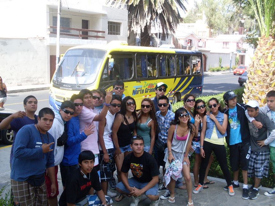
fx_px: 302
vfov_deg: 37.7
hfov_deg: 49.0
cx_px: 138
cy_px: 103
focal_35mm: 38
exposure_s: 1/250
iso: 80
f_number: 2.8
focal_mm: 6.3
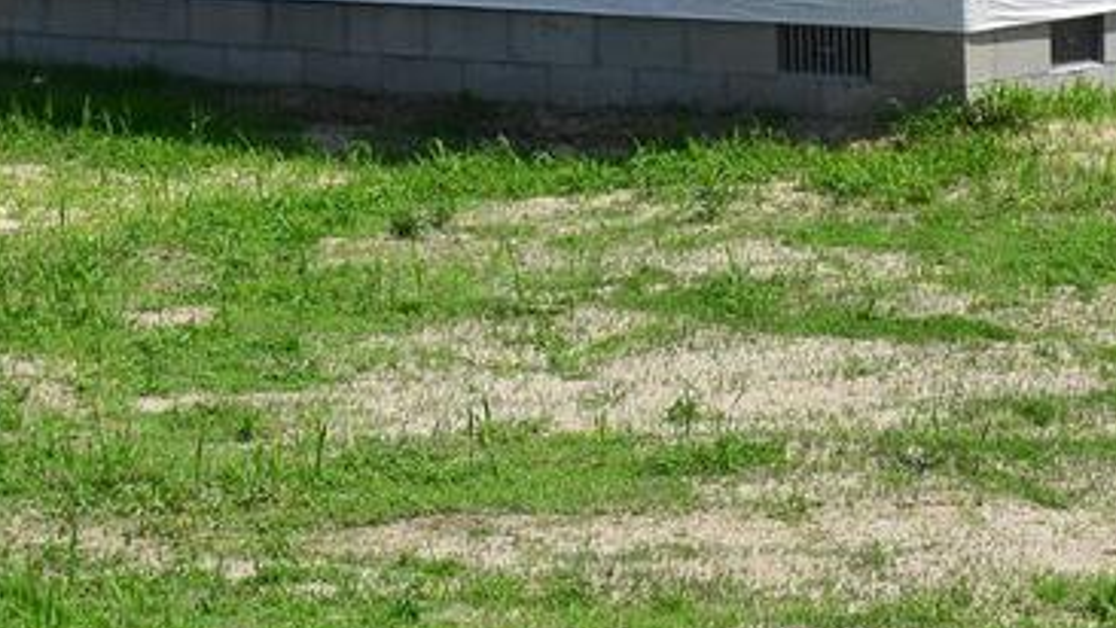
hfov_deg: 15.7
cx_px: 189
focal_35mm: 136
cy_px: -497
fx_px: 4025
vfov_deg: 8.6
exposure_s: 1/500
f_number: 11
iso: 250
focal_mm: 22
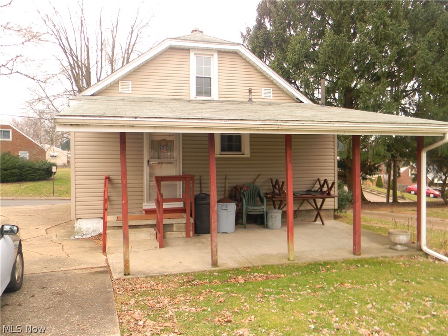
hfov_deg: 63.4
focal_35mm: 28
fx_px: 362
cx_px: 224
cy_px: 168
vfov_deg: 49.7
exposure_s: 1/55
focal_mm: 5
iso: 80
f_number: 3.5
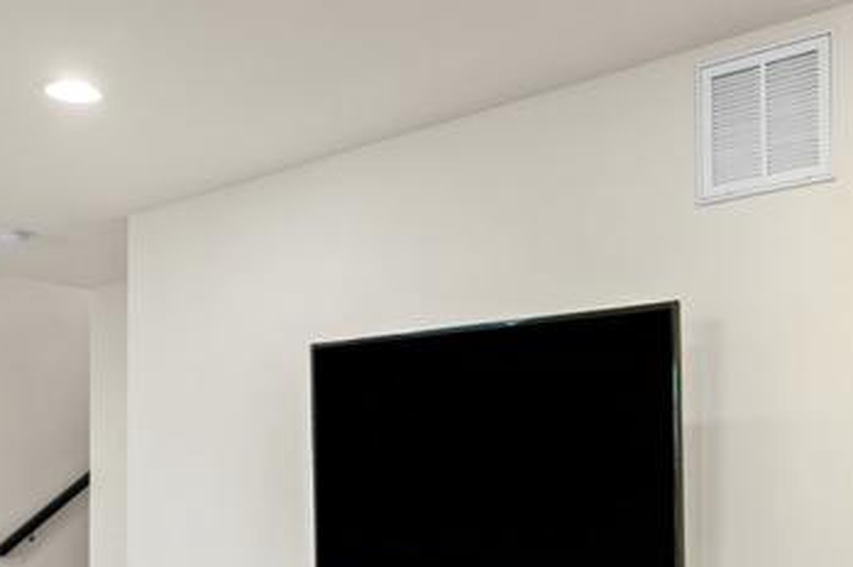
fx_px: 1113
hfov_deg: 41.9
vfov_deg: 26.7
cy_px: 599
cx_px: 440
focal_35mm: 47
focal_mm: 16
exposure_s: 1/15
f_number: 8
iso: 4000
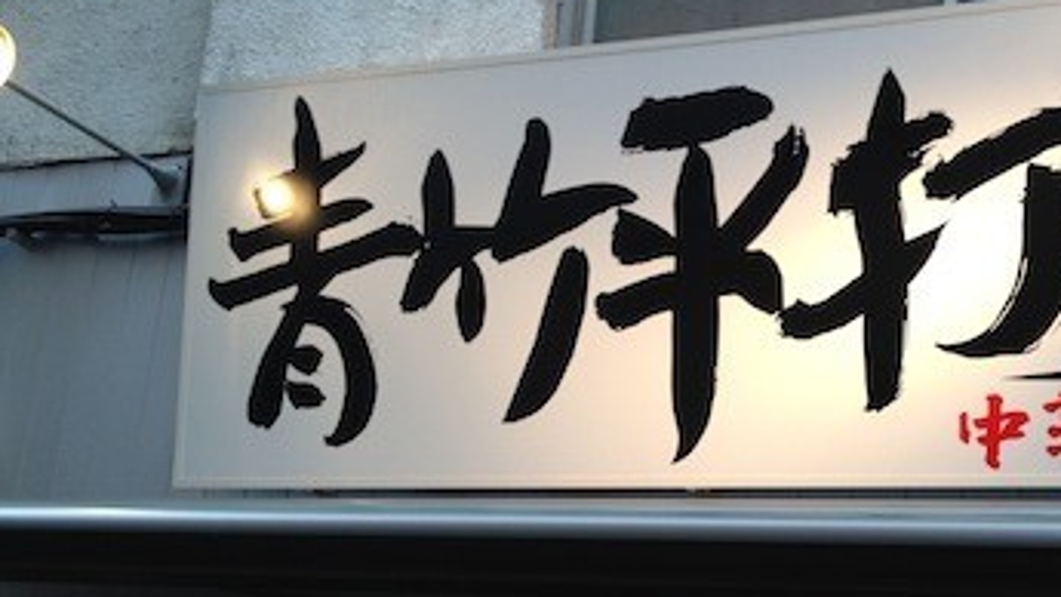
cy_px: 462
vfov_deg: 22.4
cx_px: 735
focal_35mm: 53
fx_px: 1491
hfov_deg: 38.6
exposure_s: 1/40
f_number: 2.4
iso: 80
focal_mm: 4.28
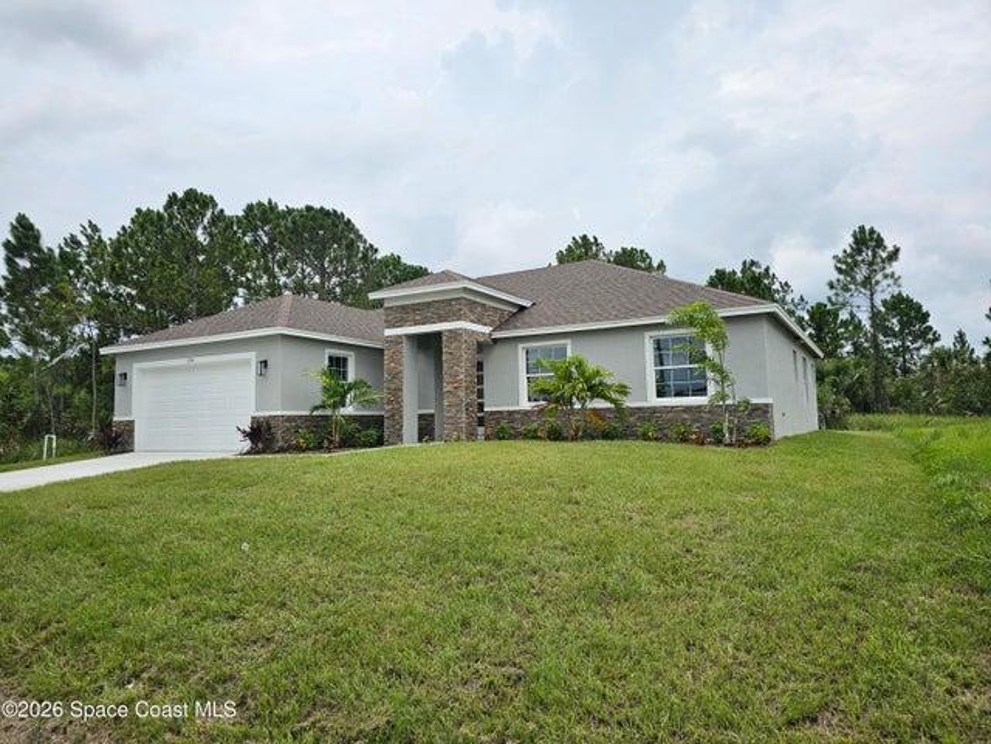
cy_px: 372
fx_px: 658
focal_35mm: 23
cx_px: 496
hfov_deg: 73.9
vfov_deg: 58.9
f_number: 1.7
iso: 10
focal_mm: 6.3
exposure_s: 1/1614
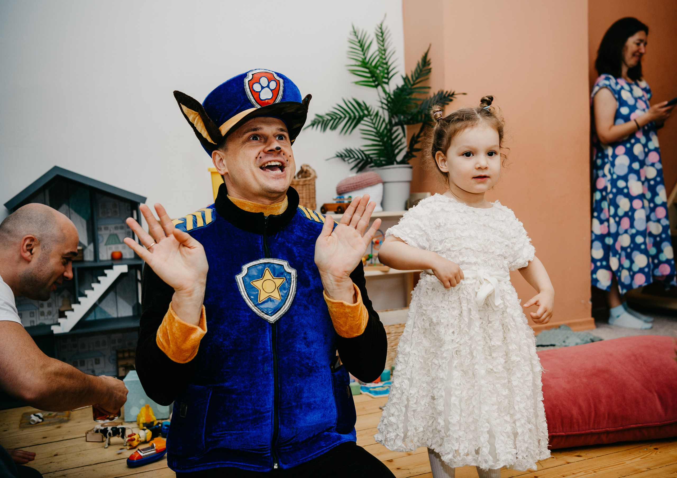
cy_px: 229
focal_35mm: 38
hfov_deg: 49.9
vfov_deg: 36.4
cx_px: 374
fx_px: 727
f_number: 3.2
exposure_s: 1/160
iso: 160
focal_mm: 35
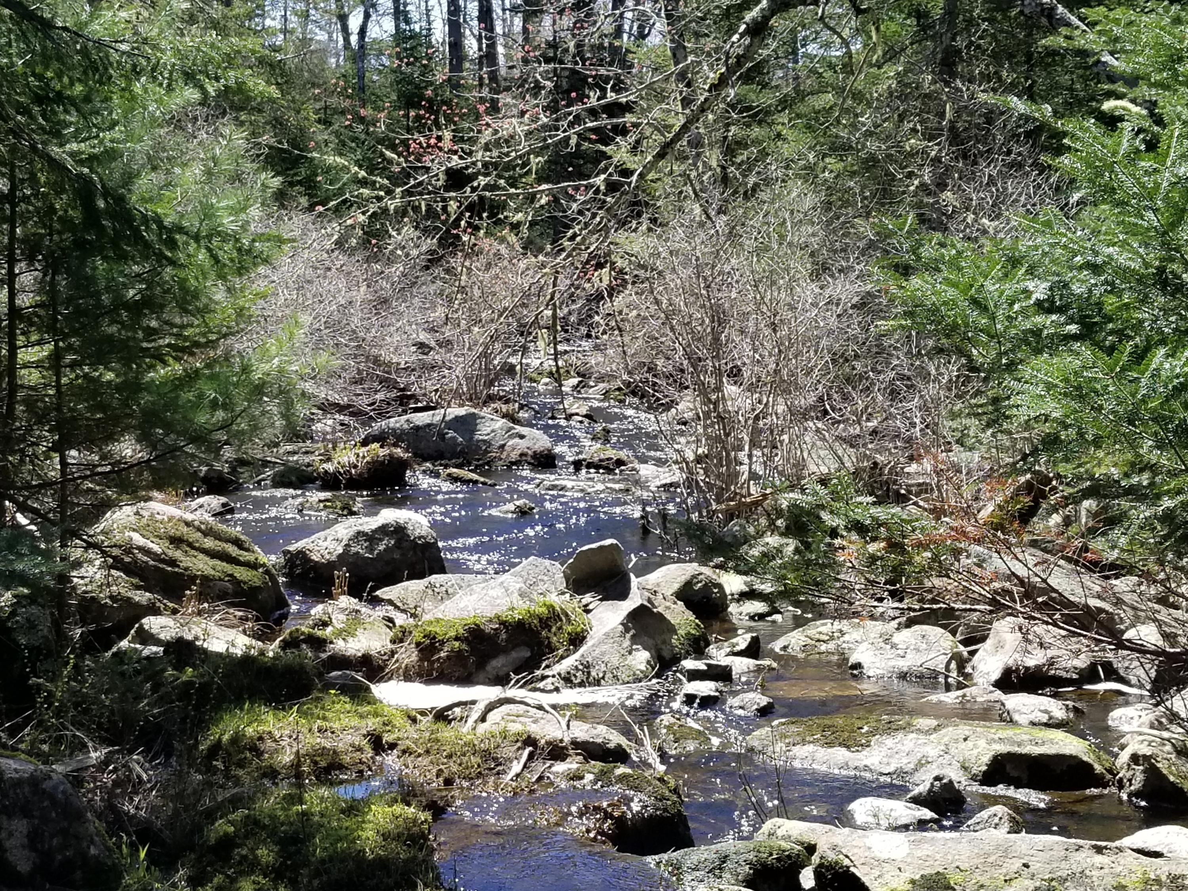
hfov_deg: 67.3
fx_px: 892
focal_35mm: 26
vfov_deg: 53.1
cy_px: 446
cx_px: 594
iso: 50
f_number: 1.7
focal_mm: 4.25
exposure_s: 1/1010
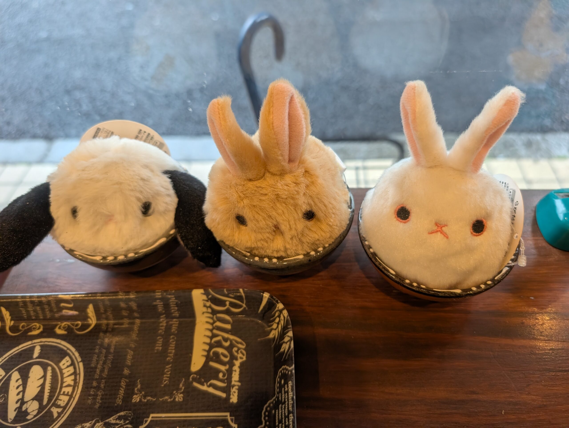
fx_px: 395
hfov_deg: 71.5
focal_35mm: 24
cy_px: 214
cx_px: 284
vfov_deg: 56.9
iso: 530
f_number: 1.68
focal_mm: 6.9
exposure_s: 1/254
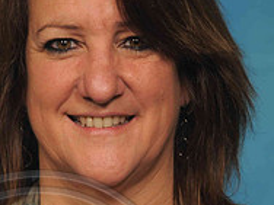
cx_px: 101
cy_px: 124
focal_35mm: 430
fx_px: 3405
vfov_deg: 3.5
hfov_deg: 4.6
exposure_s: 1/60
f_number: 5.6
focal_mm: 125
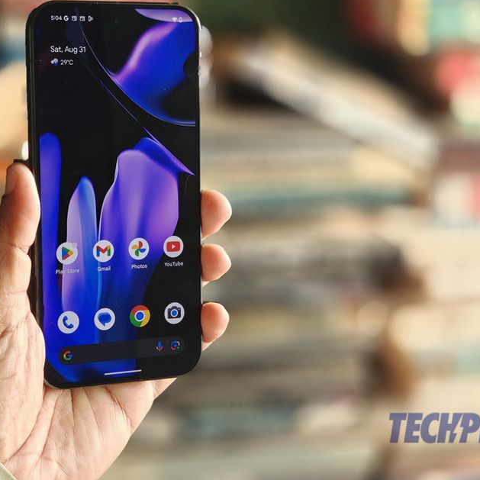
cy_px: 205
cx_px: 119
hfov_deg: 25.8
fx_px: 1035
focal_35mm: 66
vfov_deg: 26.1
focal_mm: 6.06
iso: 50
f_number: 1.6
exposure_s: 1/48.1
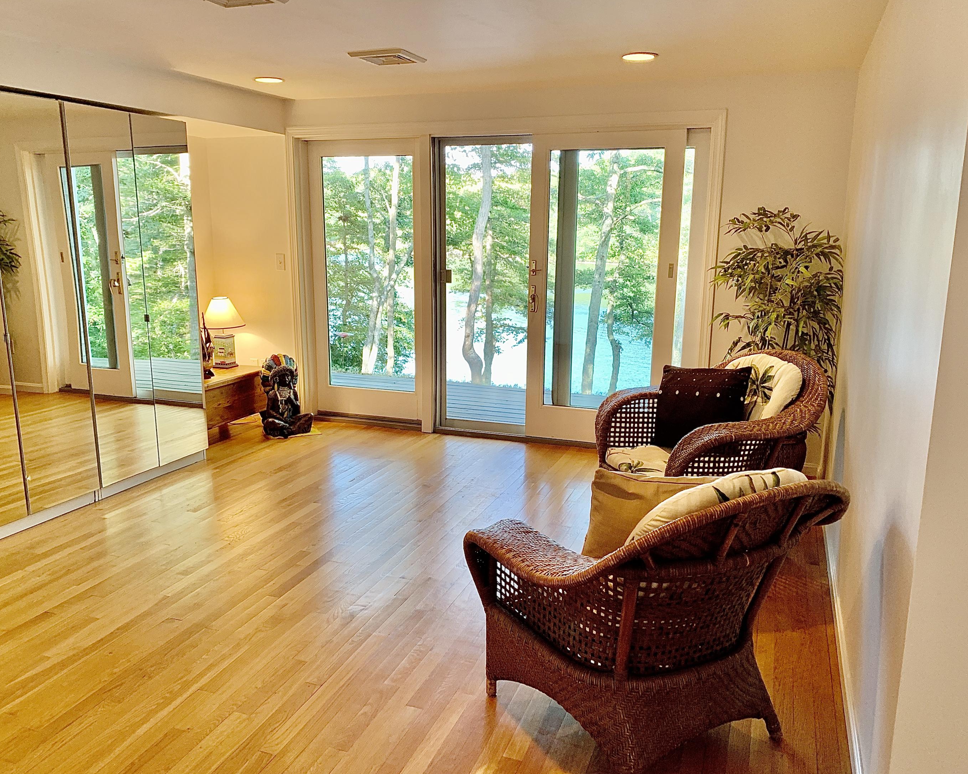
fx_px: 802
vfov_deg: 51.5
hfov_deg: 62.2
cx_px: 472
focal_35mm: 28
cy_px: 397
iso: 80
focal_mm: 4.25
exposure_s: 1/60
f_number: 1.8
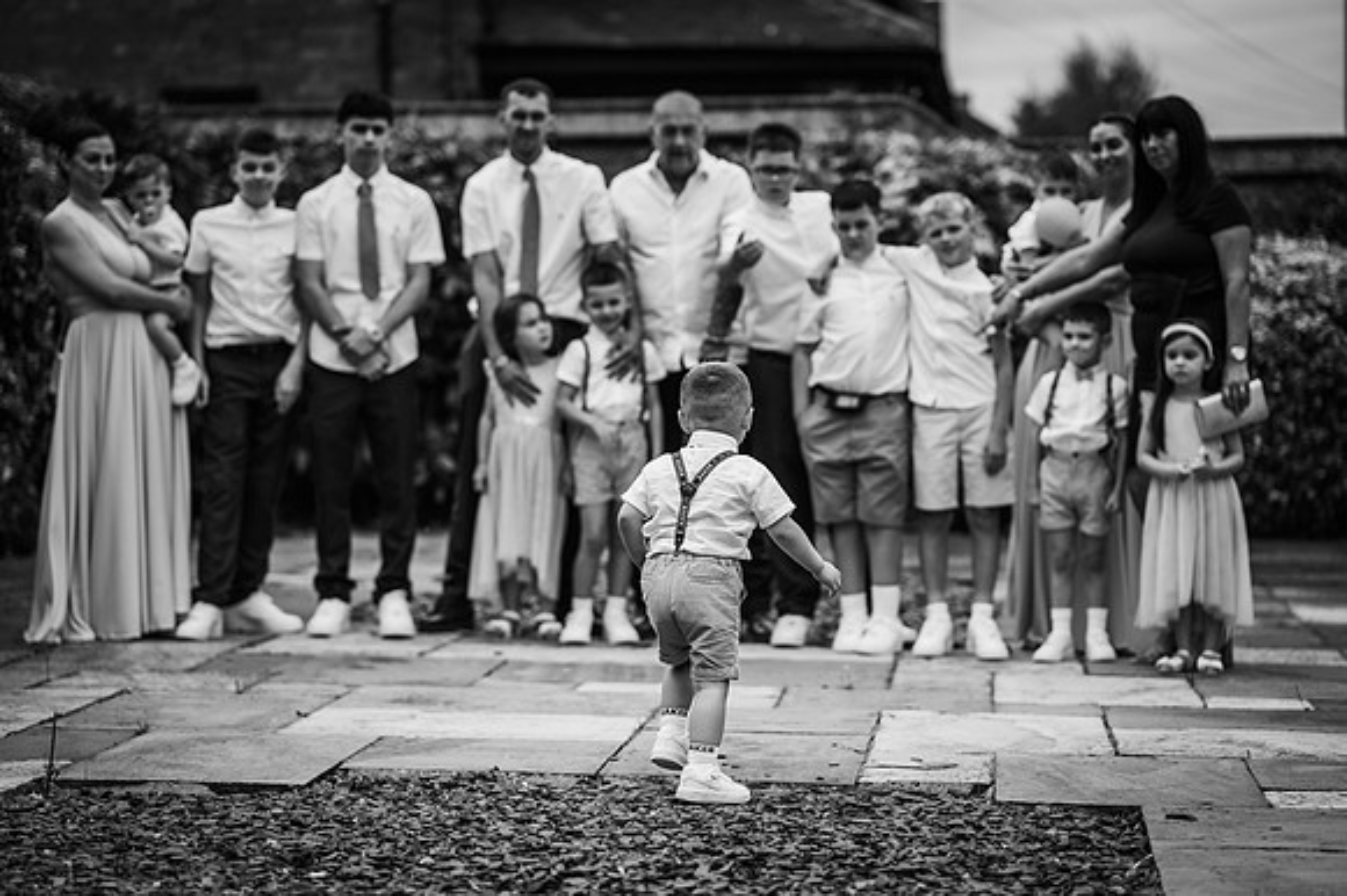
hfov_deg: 23.9
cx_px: 674
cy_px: 448
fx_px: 3178
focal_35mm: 85
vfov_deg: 16.1
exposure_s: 1/1600
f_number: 2.2
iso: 100
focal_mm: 85
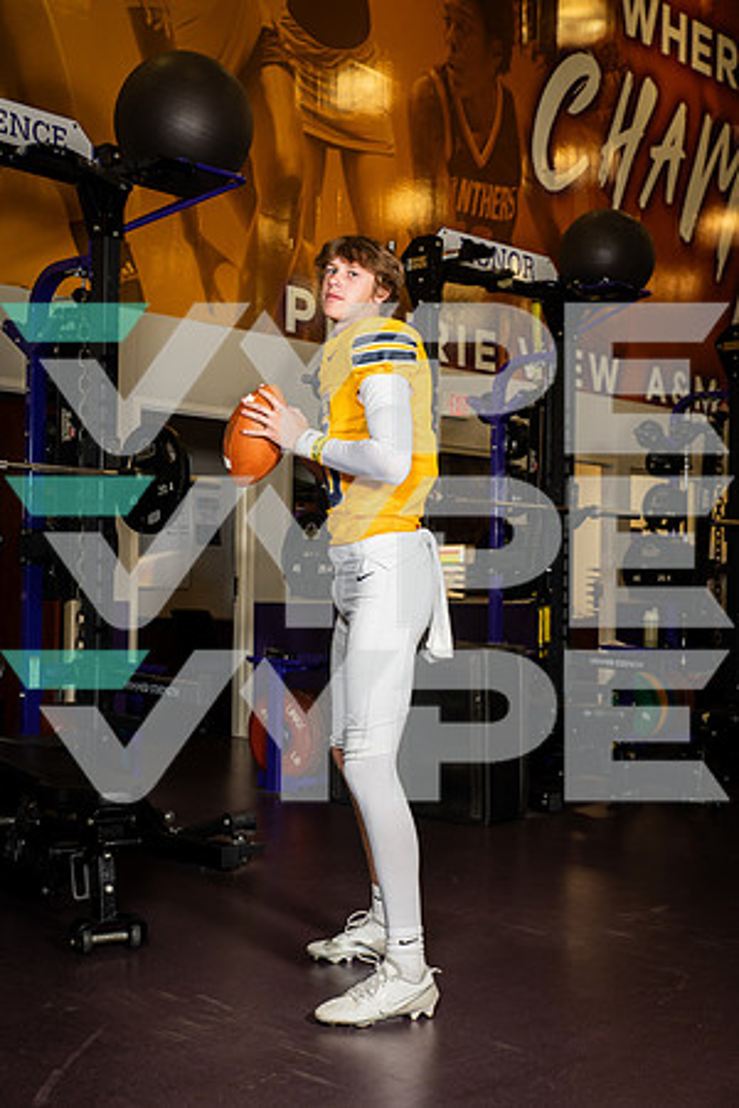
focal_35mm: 46
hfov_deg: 29.2
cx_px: 370
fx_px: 1416
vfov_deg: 42.7
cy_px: 554
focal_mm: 46
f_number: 5.6
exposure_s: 1/250
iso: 500
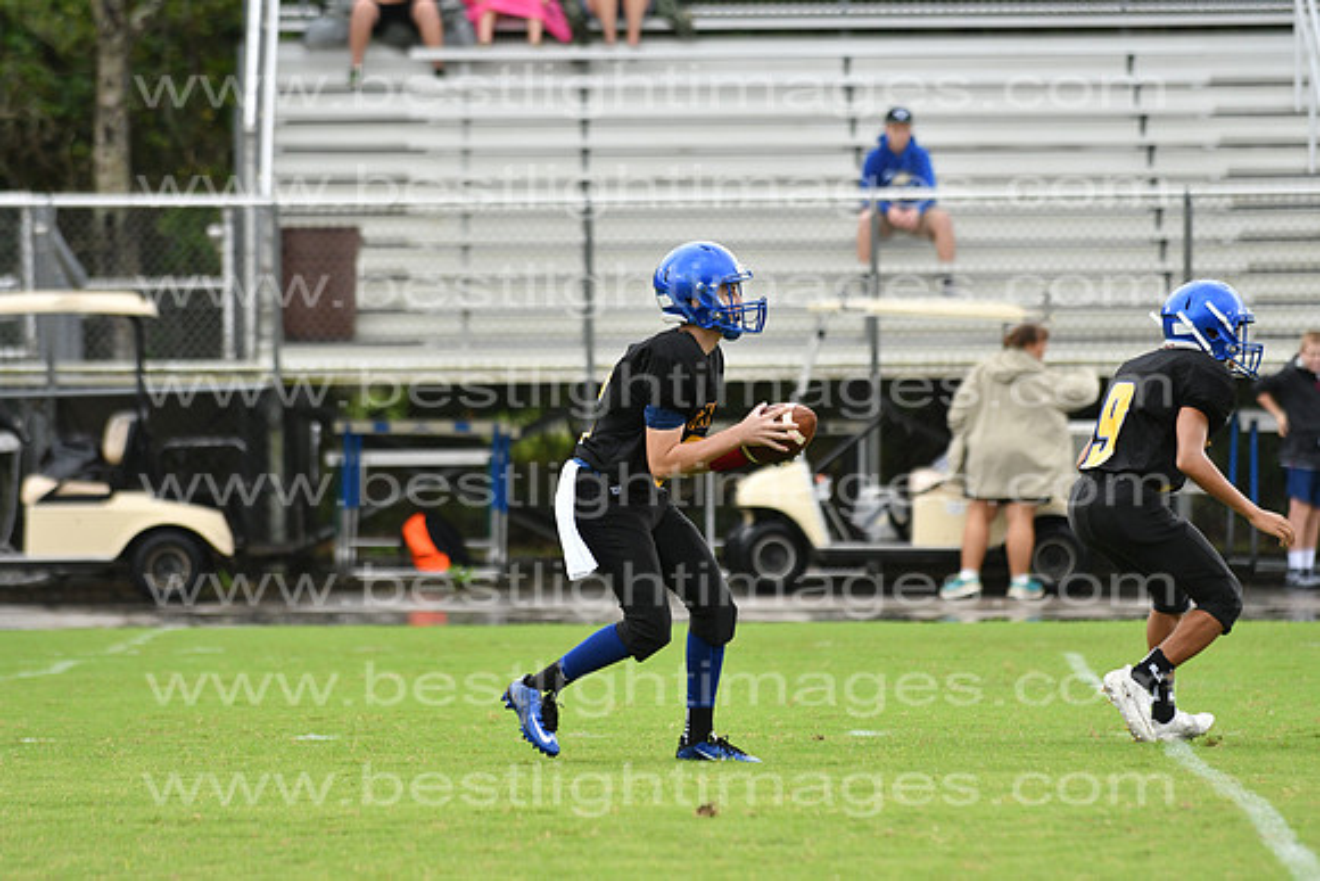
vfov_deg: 6.5
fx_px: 7701
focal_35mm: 210
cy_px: 440
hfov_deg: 9.8
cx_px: 660
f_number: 3.5
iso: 800
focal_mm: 140
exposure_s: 1/2000
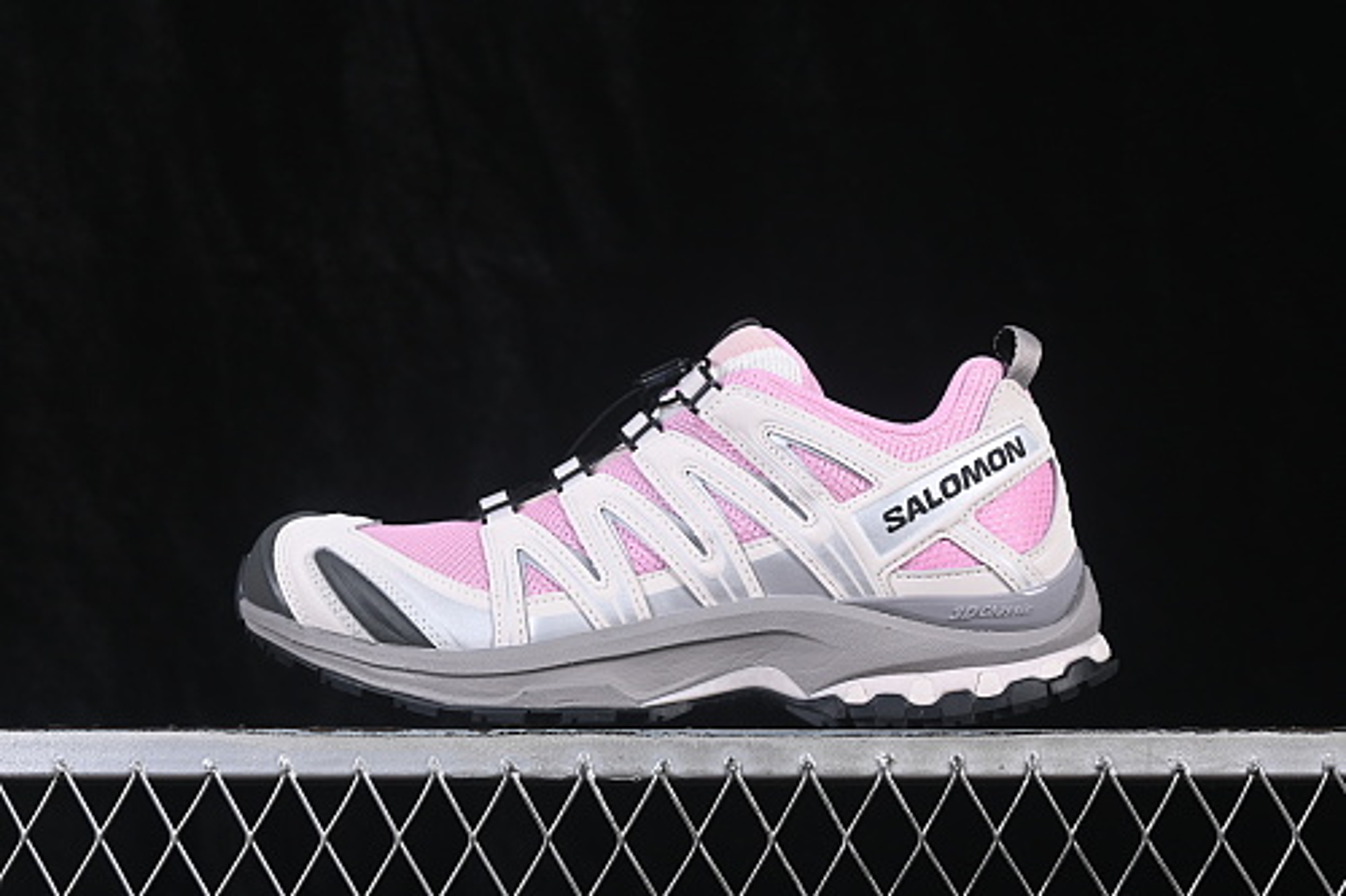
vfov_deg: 18.2
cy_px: 448
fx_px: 2803
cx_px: 673
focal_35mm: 75
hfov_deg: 27.0
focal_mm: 50
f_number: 8
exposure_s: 1/80
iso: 160
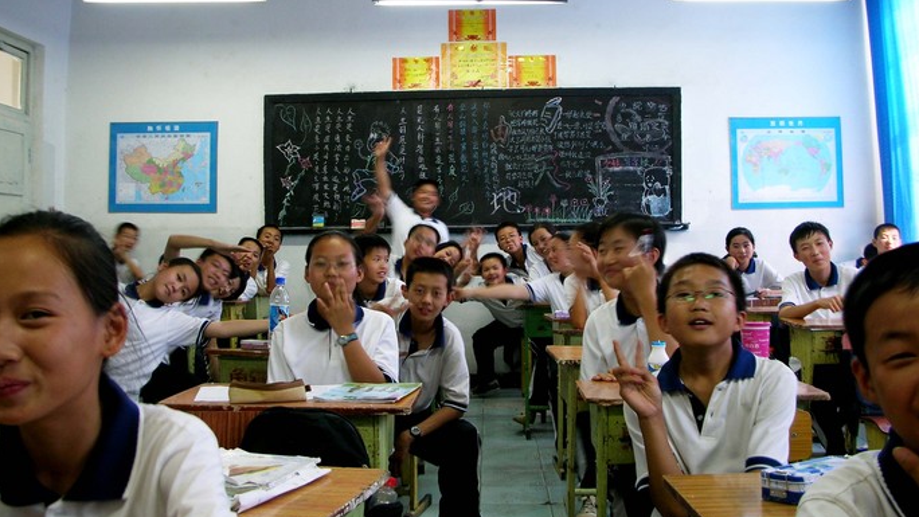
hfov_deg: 51.6
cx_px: 466
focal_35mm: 39
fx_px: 951
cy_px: 199
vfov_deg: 30.3
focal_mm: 5.8
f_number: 3
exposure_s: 1/5.9
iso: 50
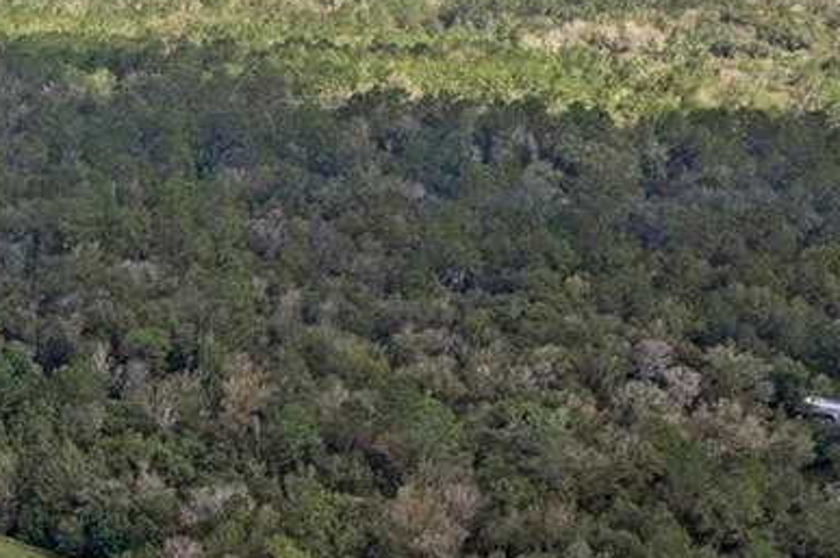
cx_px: -341
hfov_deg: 20.0
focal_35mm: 91
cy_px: 989
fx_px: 2121
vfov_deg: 13.5
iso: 120
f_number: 2.8
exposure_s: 1/1000
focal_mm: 8.38
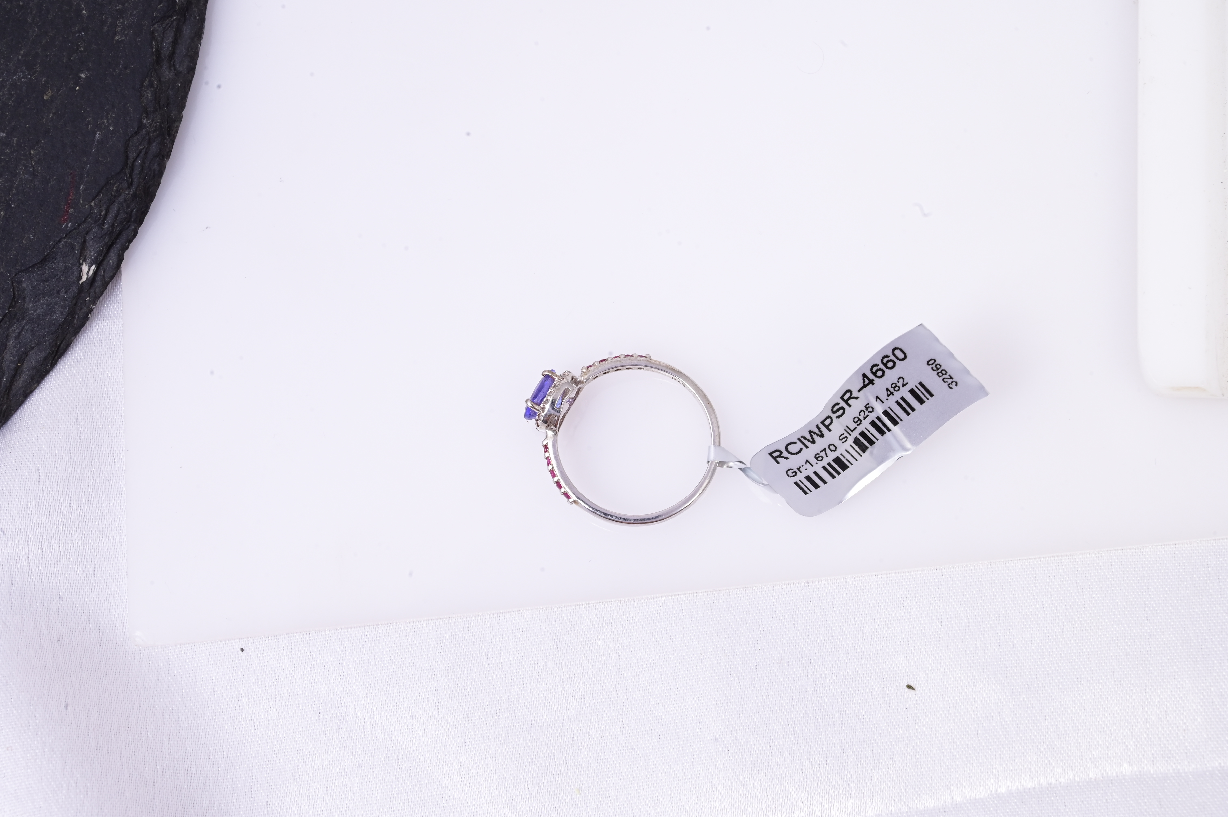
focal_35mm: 70
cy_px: 408
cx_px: 614
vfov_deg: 19.4
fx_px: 2386
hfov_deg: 28.9
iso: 640
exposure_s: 1/80
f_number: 20
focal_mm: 70
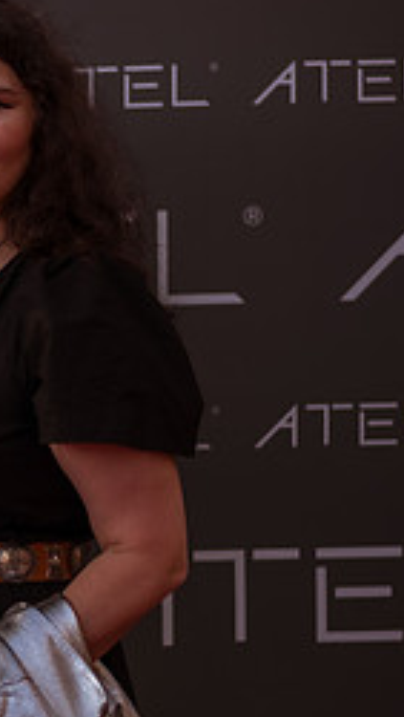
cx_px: -175
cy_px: 360
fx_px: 2680
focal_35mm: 141
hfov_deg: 8.5
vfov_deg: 15.2
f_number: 1.4
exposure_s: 1/1250
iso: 125
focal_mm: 58
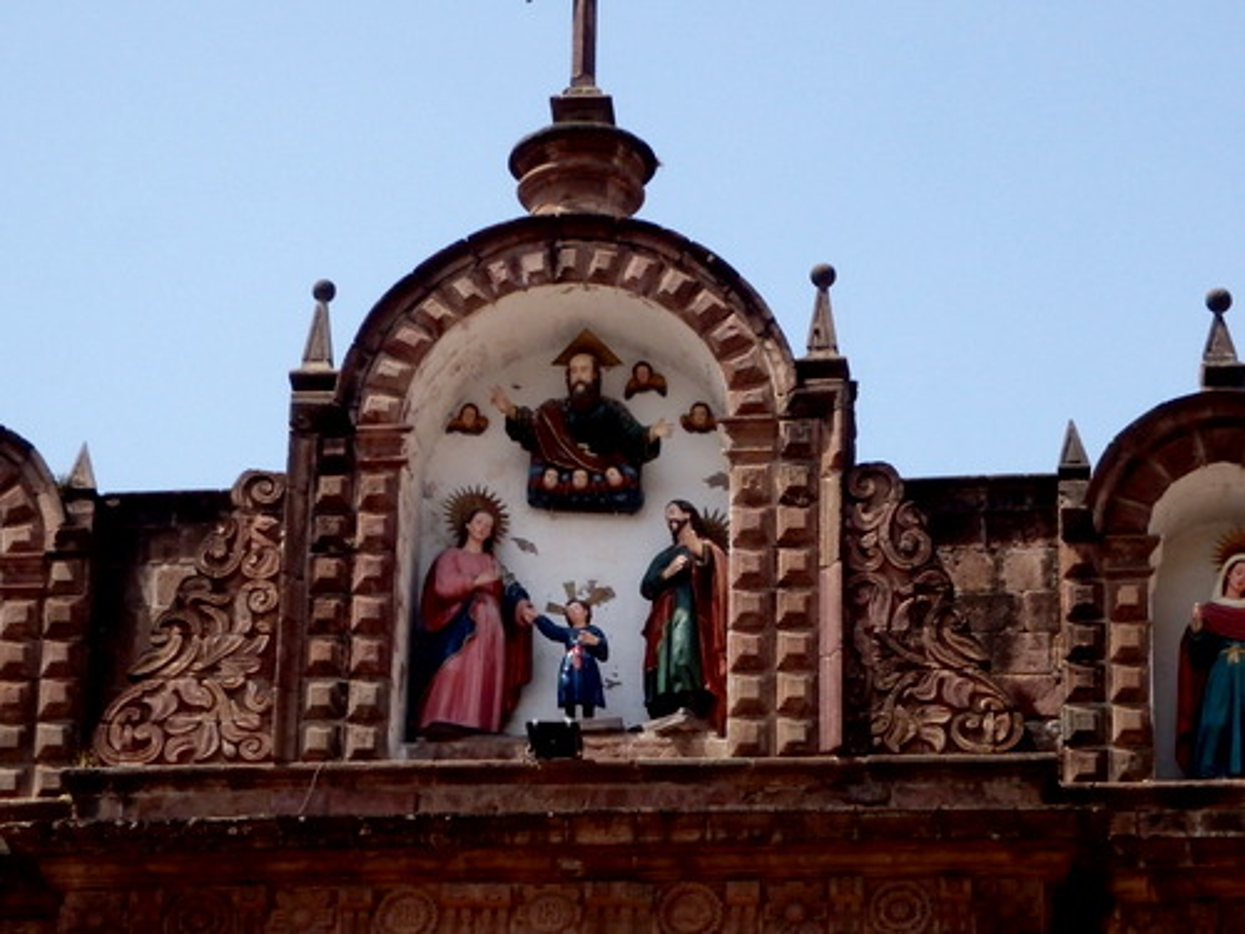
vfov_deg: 10.6
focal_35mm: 140
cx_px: 622
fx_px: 5035
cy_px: 467
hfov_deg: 14.1
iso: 800
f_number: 5.9
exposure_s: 1/1600
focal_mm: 25
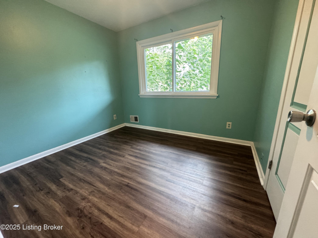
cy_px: 119
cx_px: 159
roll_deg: +1.3
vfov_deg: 85.7
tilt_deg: -14.3
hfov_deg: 102.1
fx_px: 129
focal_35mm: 14
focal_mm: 2.22
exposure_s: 1/60
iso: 640
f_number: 2.2
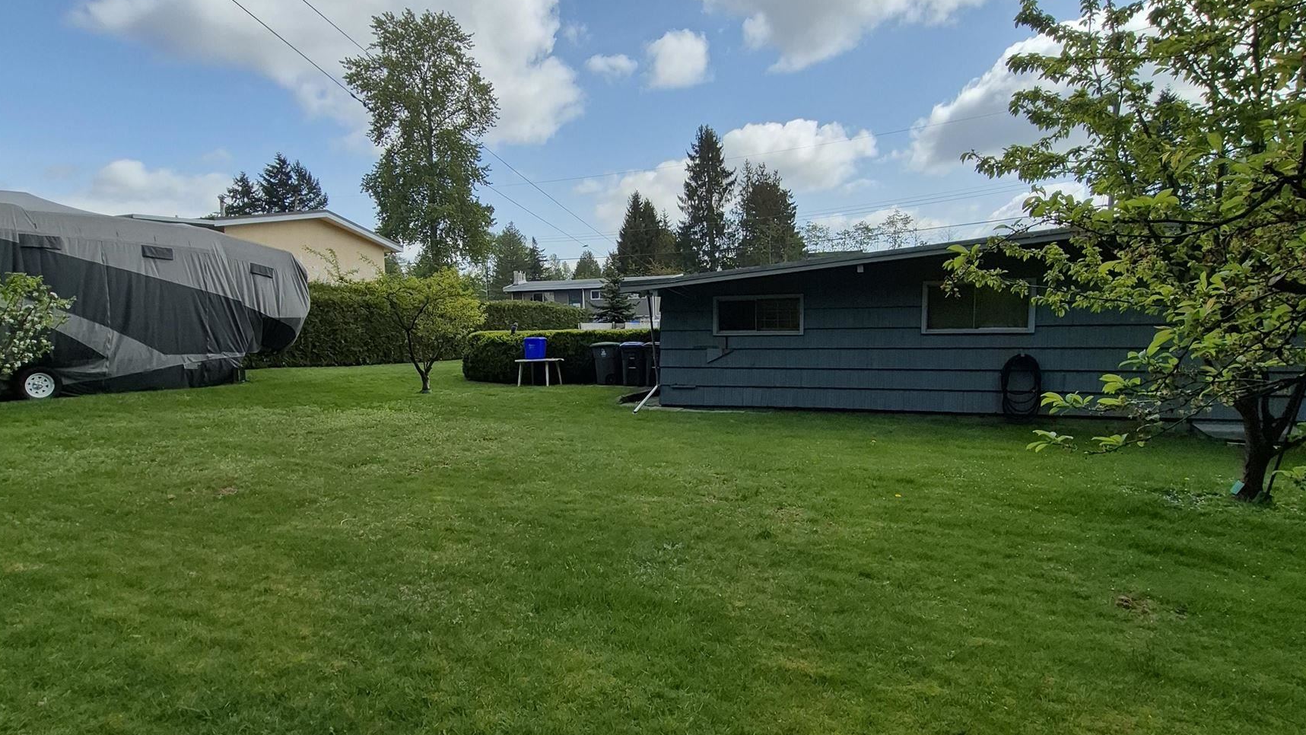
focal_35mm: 19
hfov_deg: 89.6
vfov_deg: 58.3
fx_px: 658
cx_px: 652
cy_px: 393
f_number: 2.2
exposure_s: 1/2376
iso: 50
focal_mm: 1.74
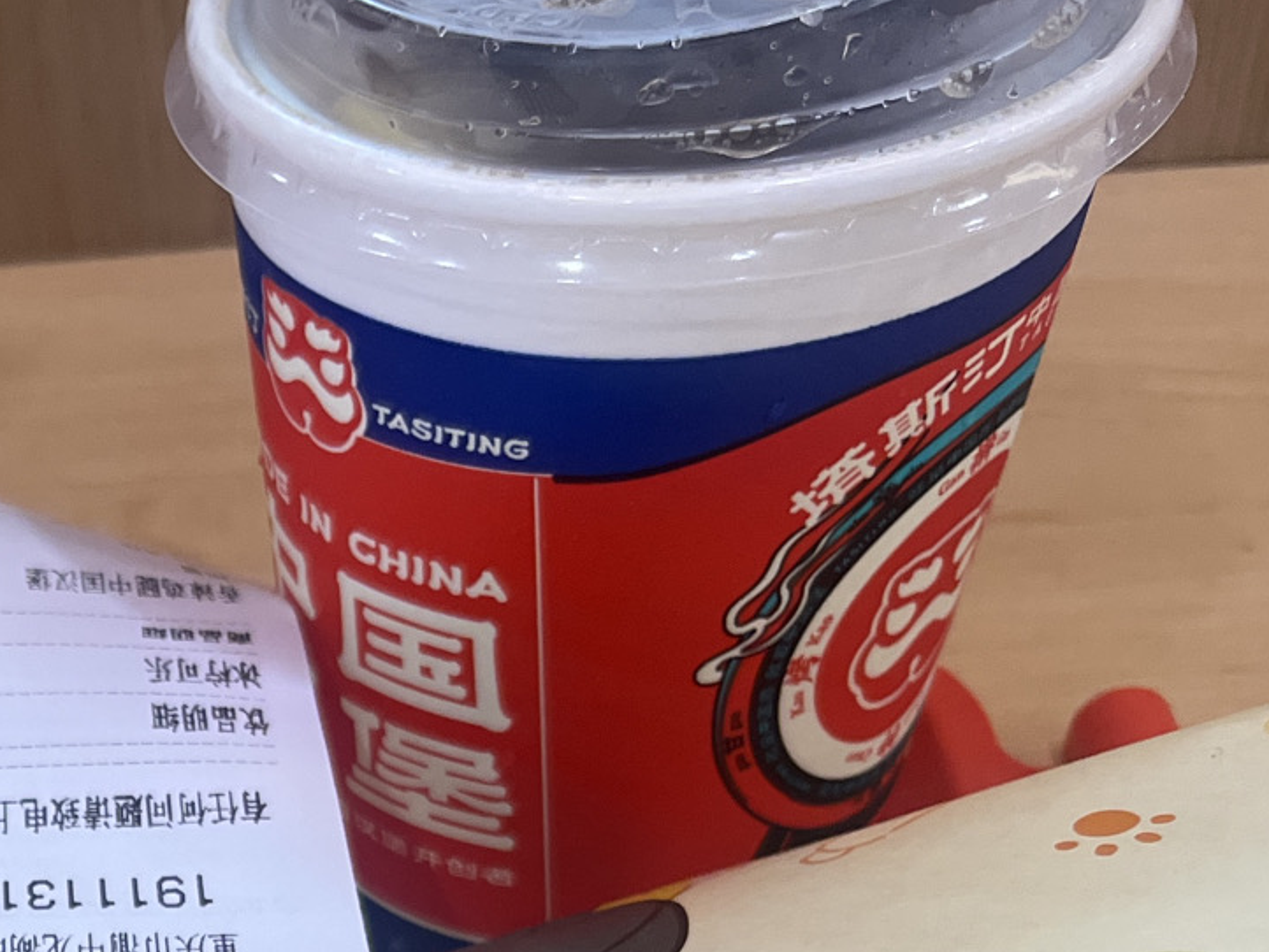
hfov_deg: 23.9
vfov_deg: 19.0
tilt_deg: -47.4
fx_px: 2640
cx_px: -357
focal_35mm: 72
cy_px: 1230
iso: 125
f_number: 1.6
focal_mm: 5.1
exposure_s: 1/100
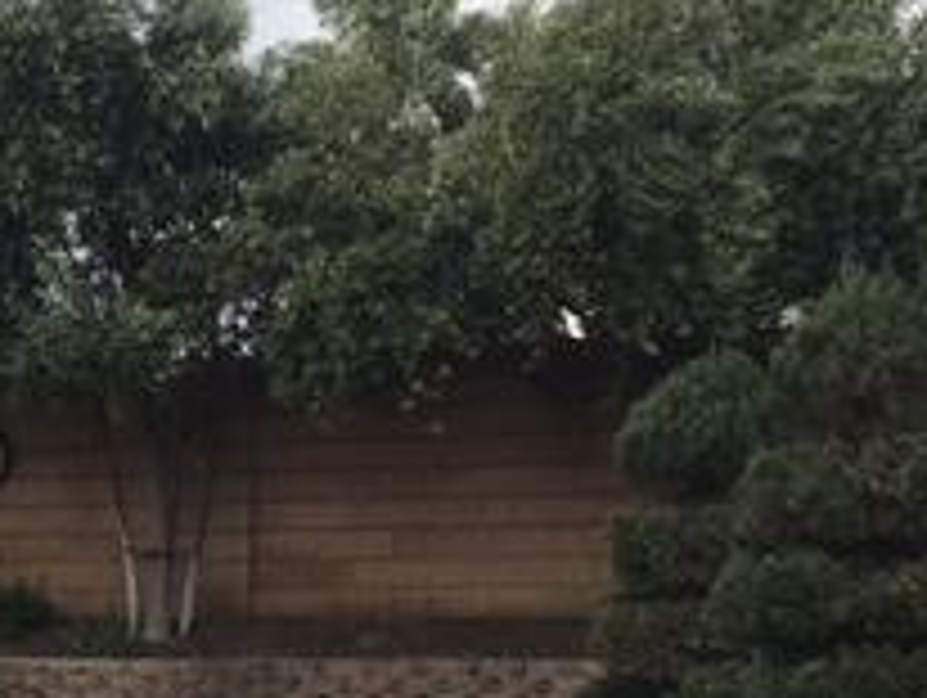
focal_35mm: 90
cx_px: -328
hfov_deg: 19.7
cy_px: 757
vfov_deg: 16.0
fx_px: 2413
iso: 25
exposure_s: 1/1183
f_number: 2.2
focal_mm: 4.15
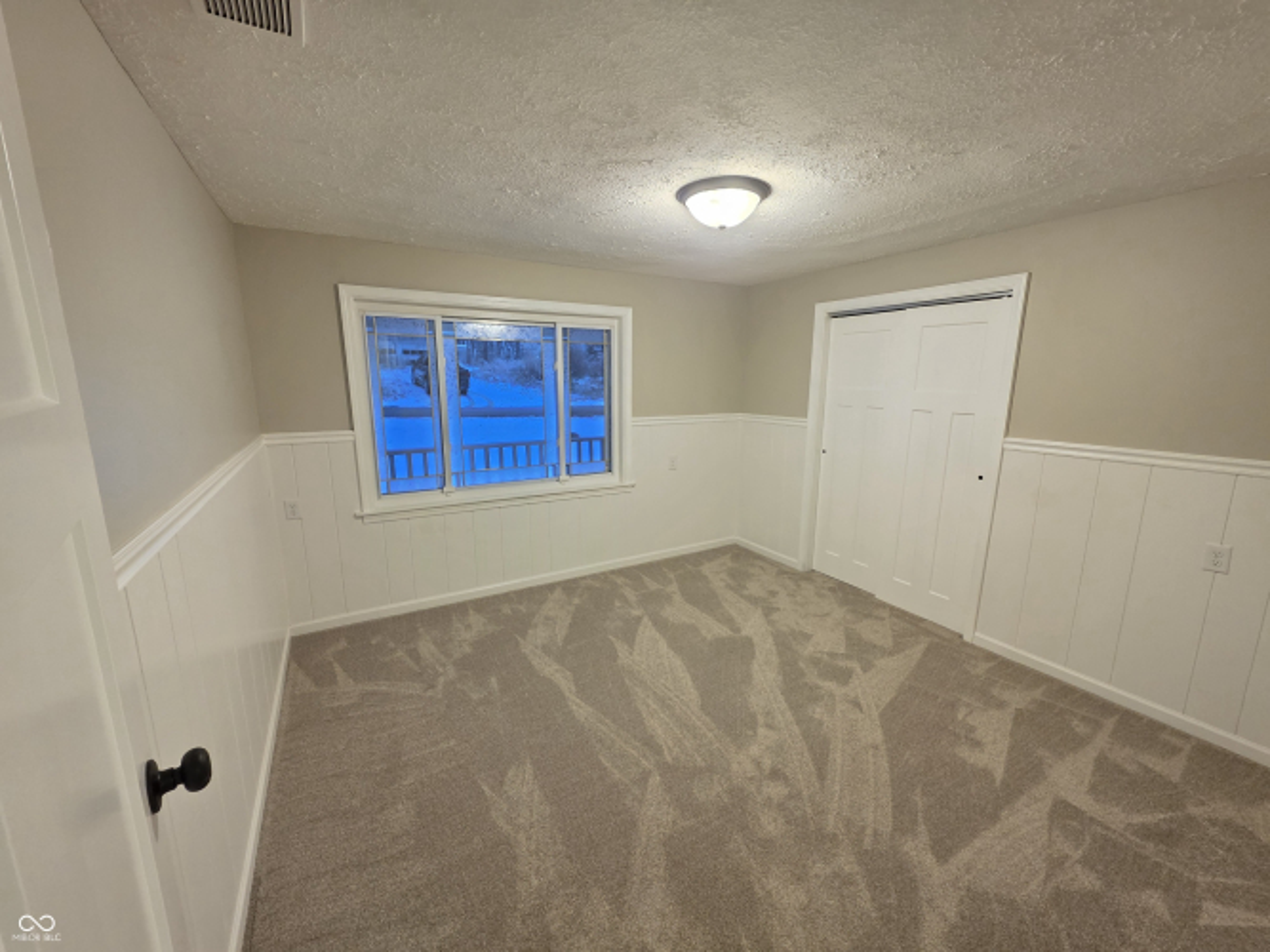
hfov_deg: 106.2
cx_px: 635
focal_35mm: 13
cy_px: 476
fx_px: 477
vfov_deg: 89.9
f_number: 1.9
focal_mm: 2.2
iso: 400
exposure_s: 1/60
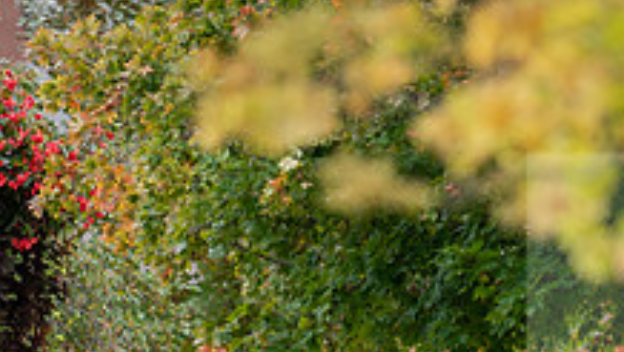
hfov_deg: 2.6
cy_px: 499
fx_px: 13843
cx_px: 441
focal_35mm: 836
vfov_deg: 1.5
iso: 250
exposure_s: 1/500
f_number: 3.2
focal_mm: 300
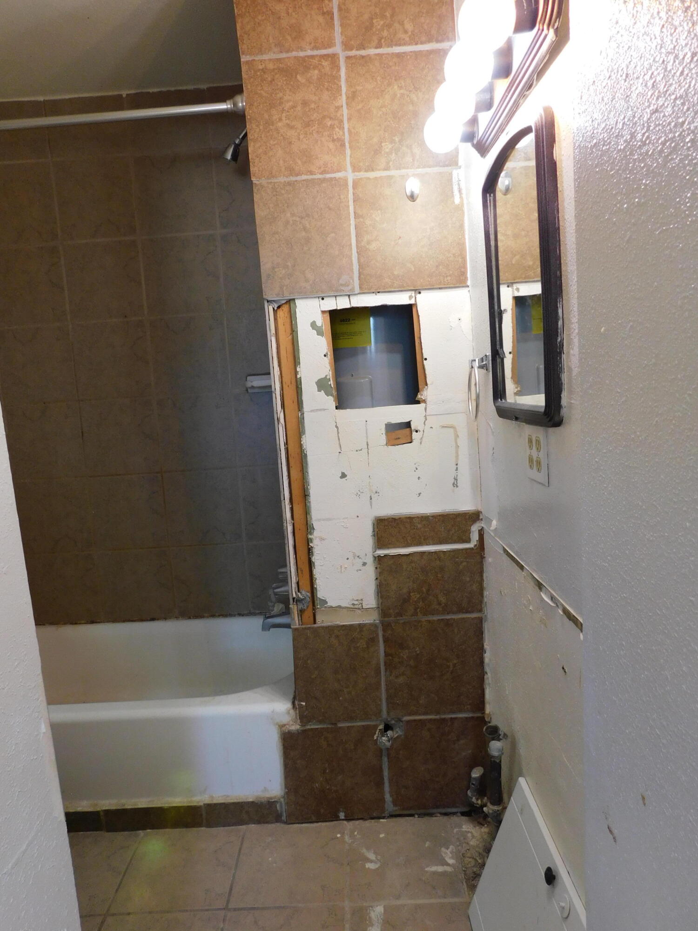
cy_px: 466
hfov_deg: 58.9
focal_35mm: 23
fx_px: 618
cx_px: 349
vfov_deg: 73.9
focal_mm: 4
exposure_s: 1/30
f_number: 3
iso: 200
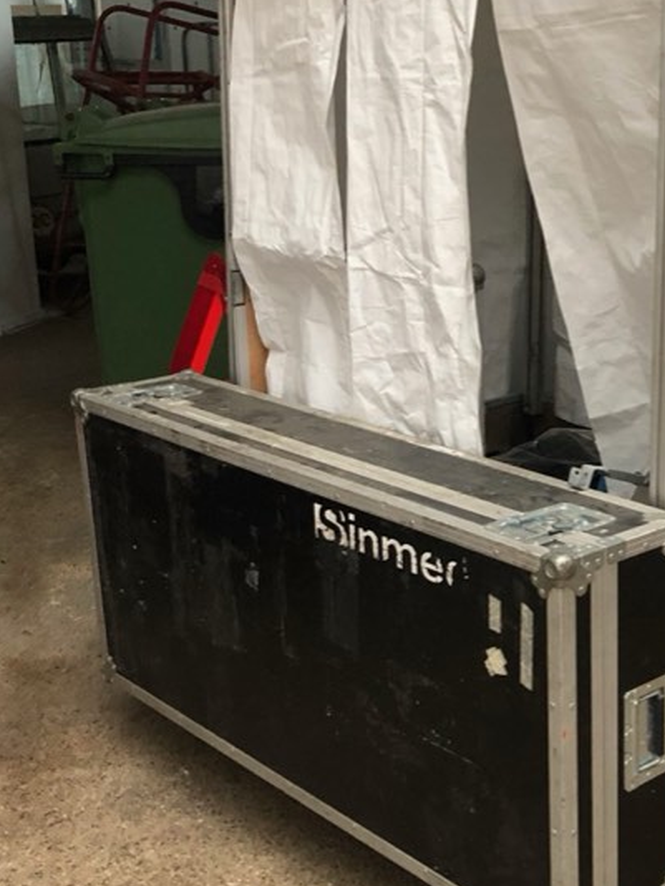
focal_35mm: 55
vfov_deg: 34.9
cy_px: 425
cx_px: 621
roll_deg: +1.5
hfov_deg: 25.6
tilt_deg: -13.8
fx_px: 1408
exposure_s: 1/15
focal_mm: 4
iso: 100
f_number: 1.8
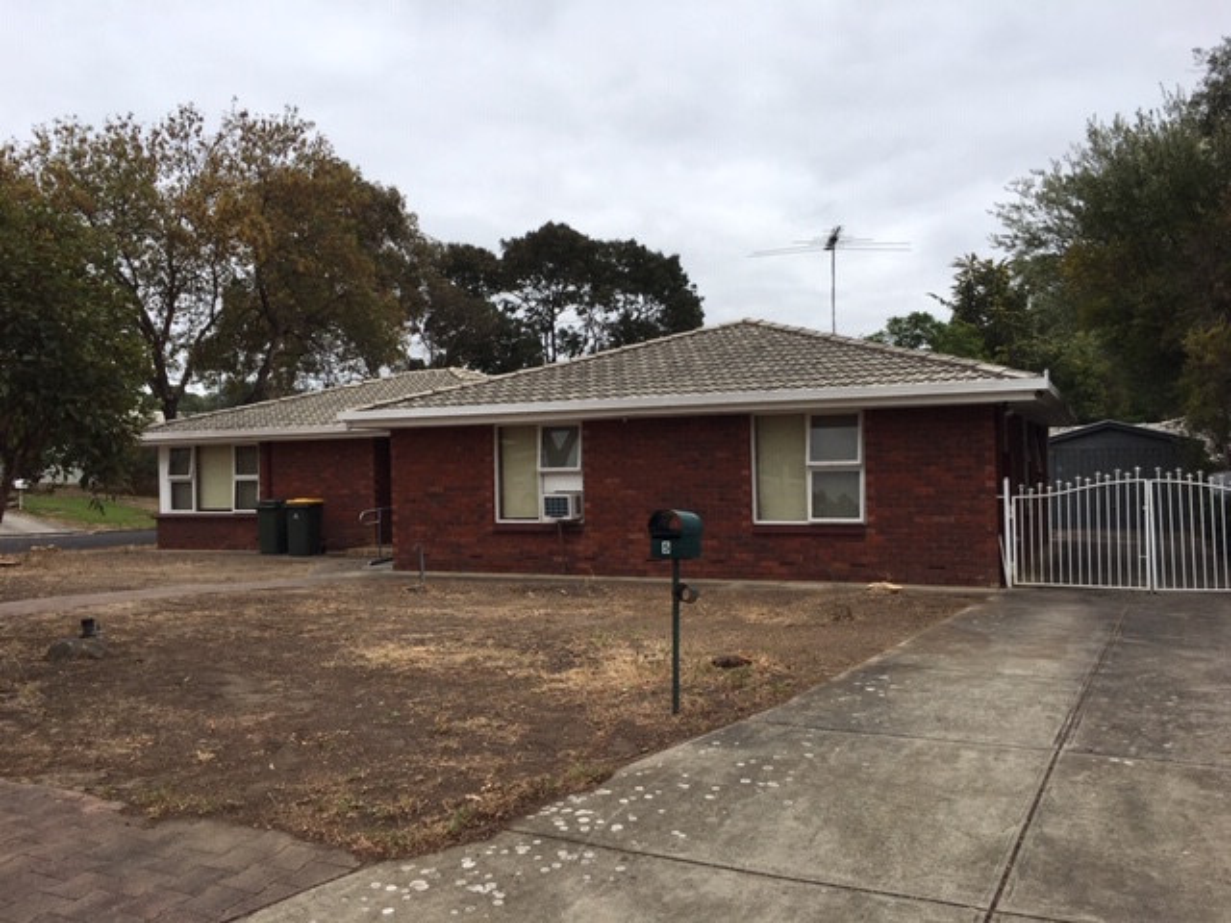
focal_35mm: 29
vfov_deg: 48.2
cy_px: 462
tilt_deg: +1.4
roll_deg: +1.3
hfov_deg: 61.7
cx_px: 616
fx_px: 1031
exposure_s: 1/950
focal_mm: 4.15
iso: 25
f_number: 2.2
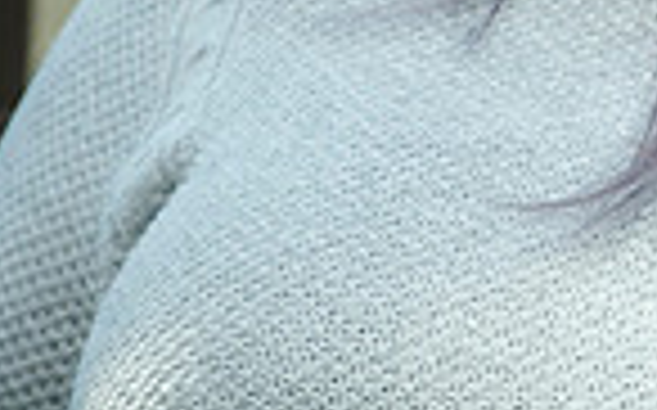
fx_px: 13812
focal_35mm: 772
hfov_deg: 2.7
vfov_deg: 1.7
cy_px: -448
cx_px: 1080
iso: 640
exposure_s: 1/2000
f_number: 3.2
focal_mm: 190
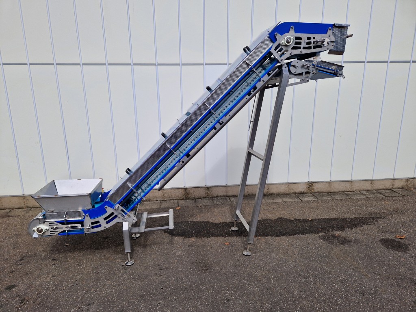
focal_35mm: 23
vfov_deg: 58.9
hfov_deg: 73.9
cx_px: 208
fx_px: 276
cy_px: 156
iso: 50
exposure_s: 1/3488
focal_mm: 5.4
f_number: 1.8
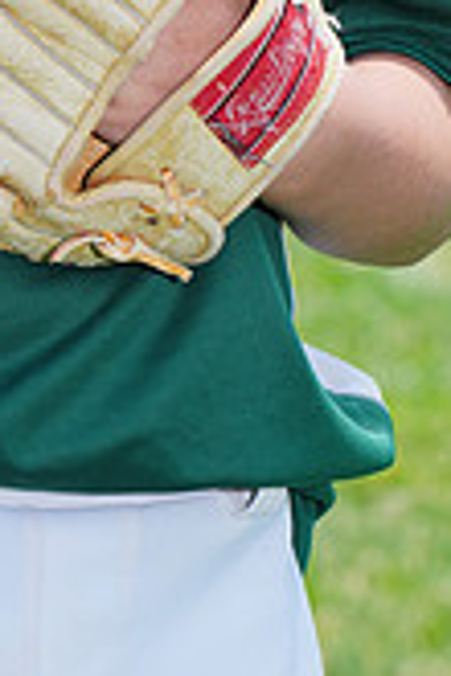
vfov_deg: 3.2
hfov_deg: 2.2
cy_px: -459
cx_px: -80
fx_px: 11988
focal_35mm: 638
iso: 200
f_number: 10
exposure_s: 1/200
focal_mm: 181
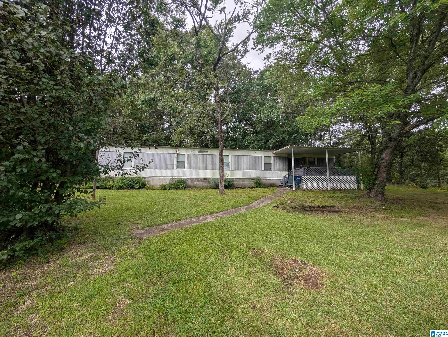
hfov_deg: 110.5
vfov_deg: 94.6
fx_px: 156
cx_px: 224
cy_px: 168
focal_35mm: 12
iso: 47
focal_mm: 2.02
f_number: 1.7
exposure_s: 1/848
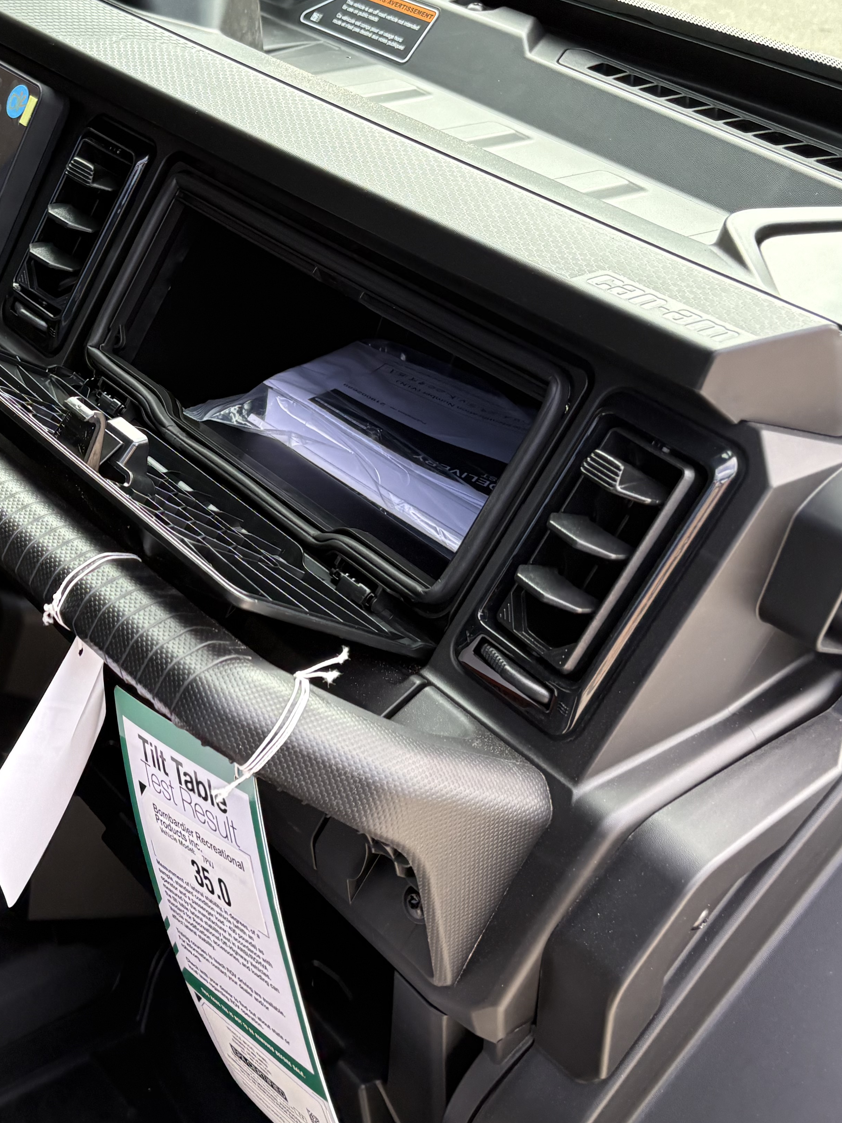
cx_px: 7
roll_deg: +1.6
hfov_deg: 29.5
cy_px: 497
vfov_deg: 41.2
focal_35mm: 46
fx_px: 1492
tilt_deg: -33.5
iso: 100
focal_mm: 5.96
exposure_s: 1/198
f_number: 1.6
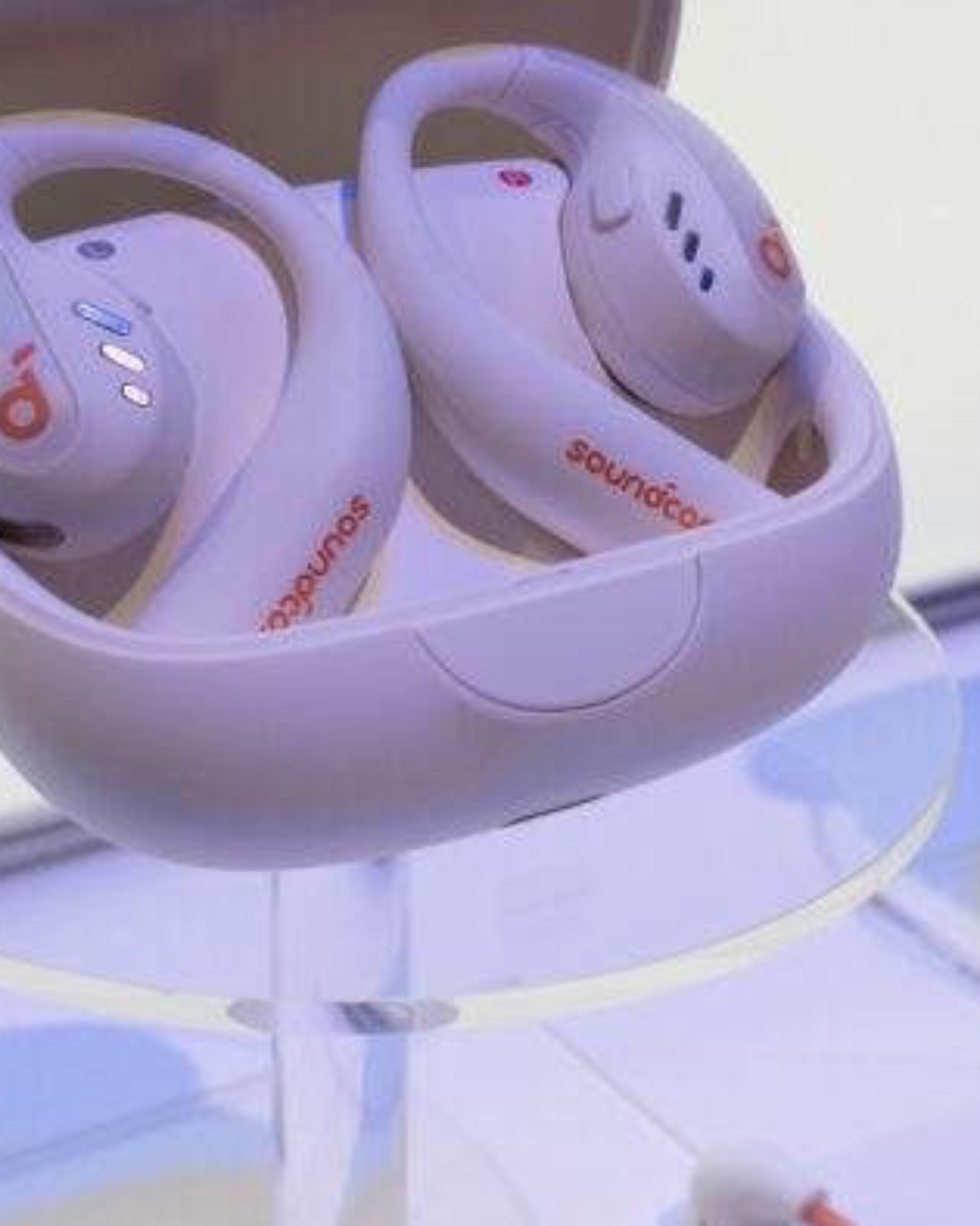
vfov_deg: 24.3
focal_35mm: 78
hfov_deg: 19.6
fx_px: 2829
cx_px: 330
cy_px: 415
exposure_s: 1/250
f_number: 11
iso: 2500
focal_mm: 32
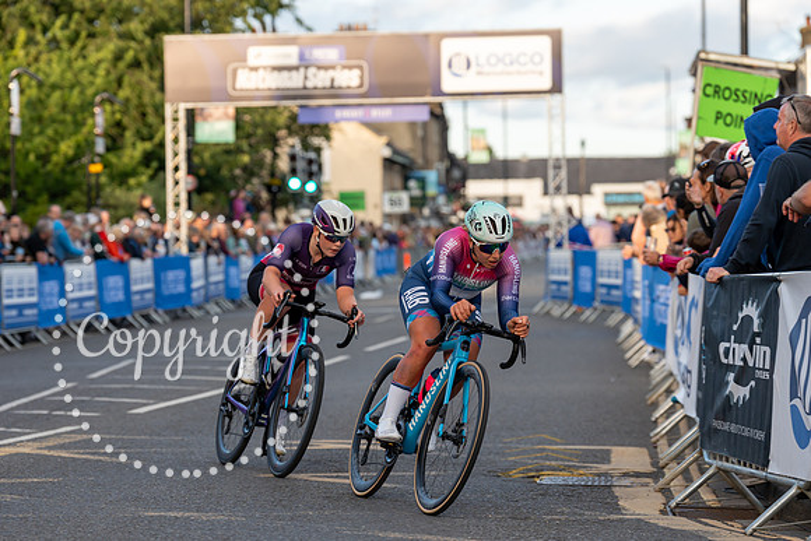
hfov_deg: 15.9
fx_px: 2910
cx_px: 384
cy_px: 269
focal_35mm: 129
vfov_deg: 10.6
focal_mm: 122
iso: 400
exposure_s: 1/800
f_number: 3.5
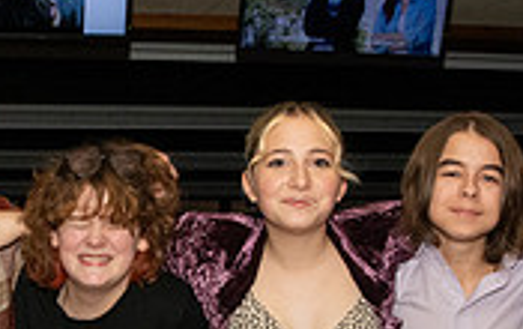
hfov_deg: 22.4
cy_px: 322
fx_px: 1299
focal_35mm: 91
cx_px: 84
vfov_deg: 14.2
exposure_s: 1/250
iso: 4000
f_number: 14
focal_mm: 18
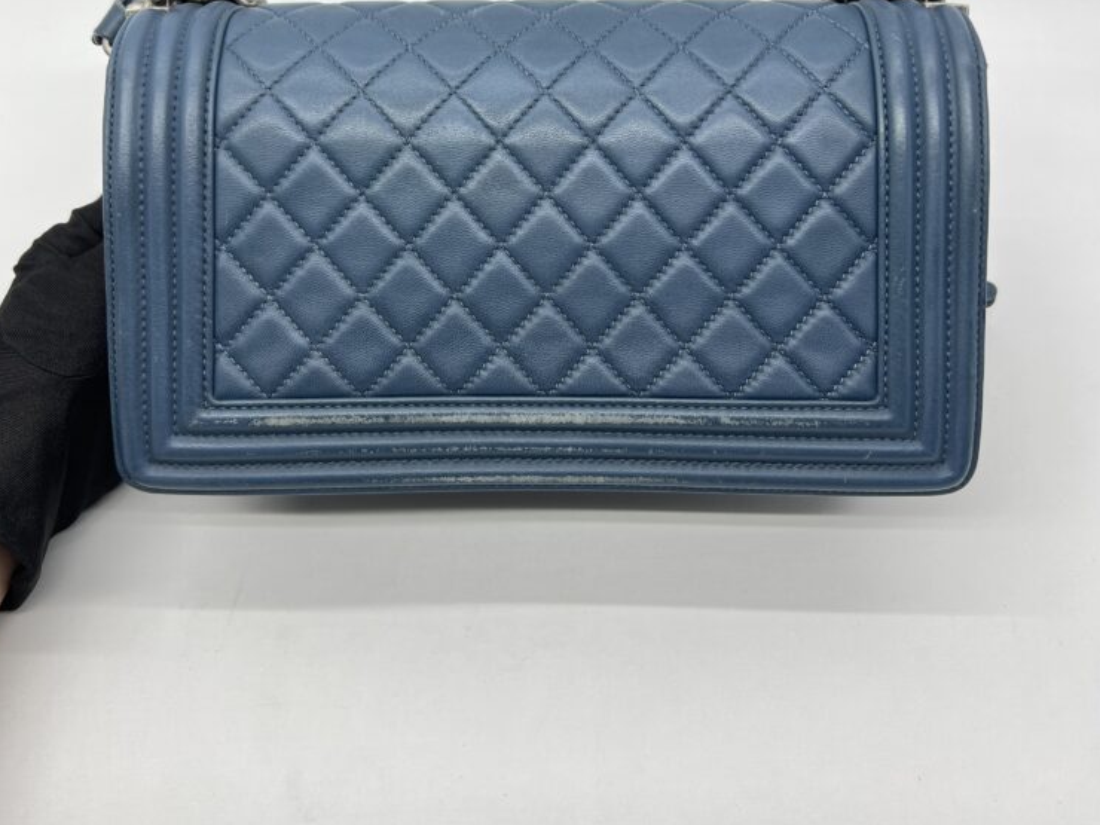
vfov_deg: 38.7
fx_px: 1144
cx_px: 534
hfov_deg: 51.3
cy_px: 210
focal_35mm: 36
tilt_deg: -45.8
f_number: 1.5
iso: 32
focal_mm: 5.7
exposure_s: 1/100
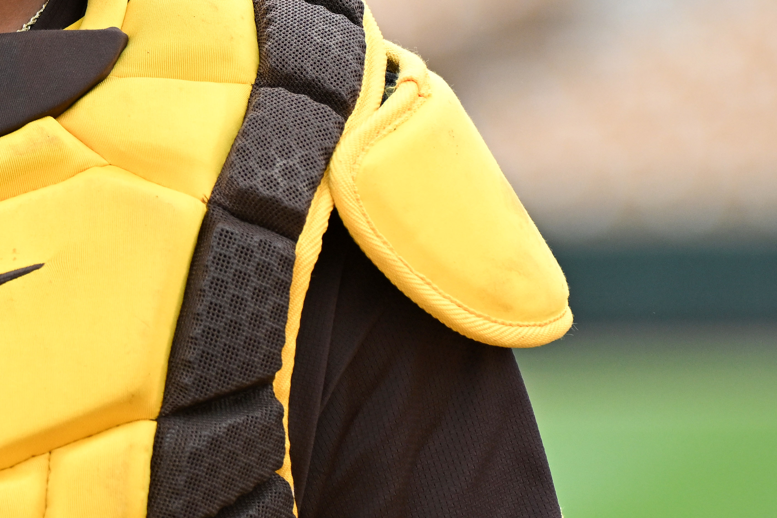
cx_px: -92
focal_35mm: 588
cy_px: -24
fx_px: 12690
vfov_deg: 2.3
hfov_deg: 3.5
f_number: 4
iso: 800
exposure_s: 1/1250
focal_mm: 200
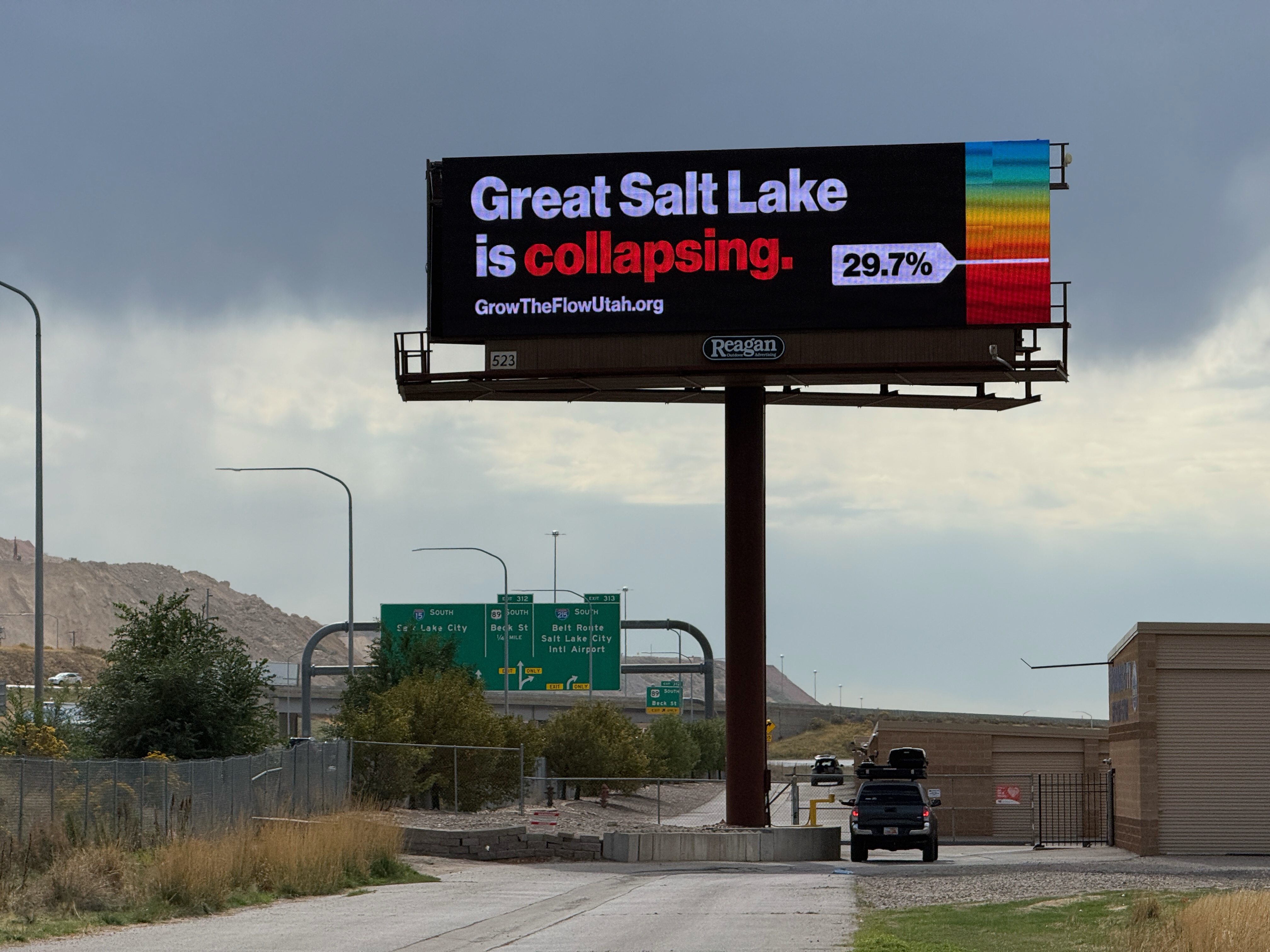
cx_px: 635
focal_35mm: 120
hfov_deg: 16.4
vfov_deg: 12.3
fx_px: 4403
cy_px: 476
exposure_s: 1/2525
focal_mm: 15.66
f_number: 2.8
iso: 50
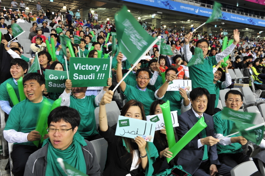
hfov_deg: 60.4
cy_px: 88
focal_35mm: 31
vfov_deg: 42.2
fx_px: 228
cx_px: 132
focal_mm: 31
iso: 1000
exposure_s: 1/80
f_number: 5.6
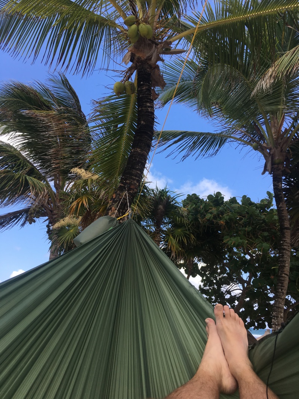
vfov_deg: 61.6
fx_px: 334
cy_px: 200
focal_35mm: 29
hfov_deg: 48.2
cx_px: 150
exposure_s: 1/686
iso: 25
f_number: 2.2
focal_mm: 4.15
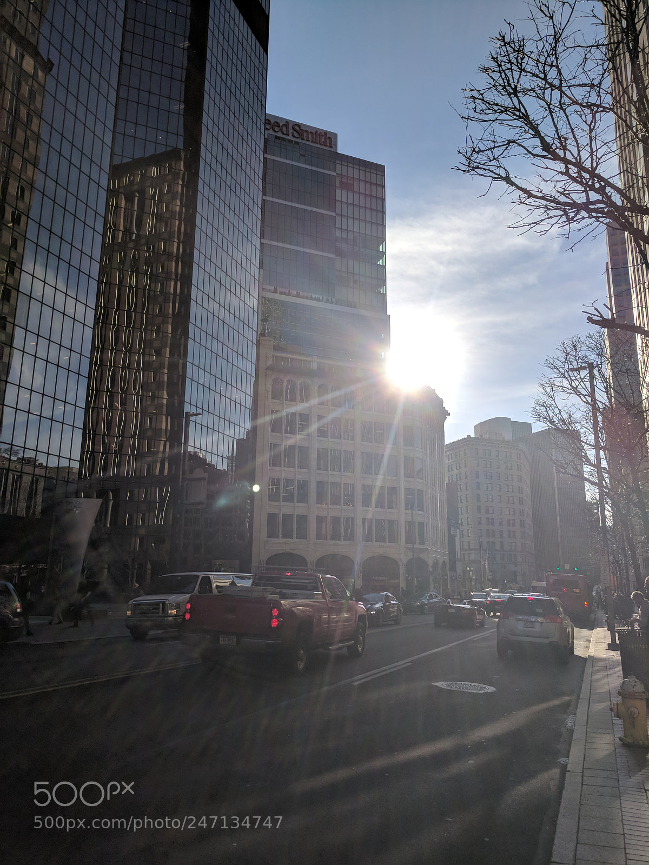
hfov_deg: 53.1
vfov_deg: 67.3
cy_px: 432
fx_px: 650
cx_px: 324
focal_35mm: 26
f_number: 2
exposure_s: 1/7143
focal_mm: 4.67
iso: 57
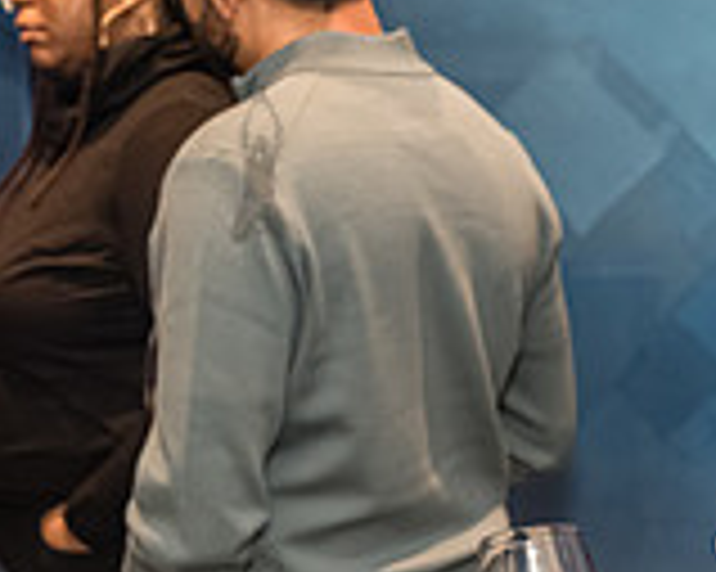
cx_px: 257
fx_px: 2541
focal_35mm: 120
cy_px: 597
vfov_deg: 12.7
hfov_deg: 16.0
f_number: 4.5
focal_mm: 35
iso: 5000
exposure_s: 1/250
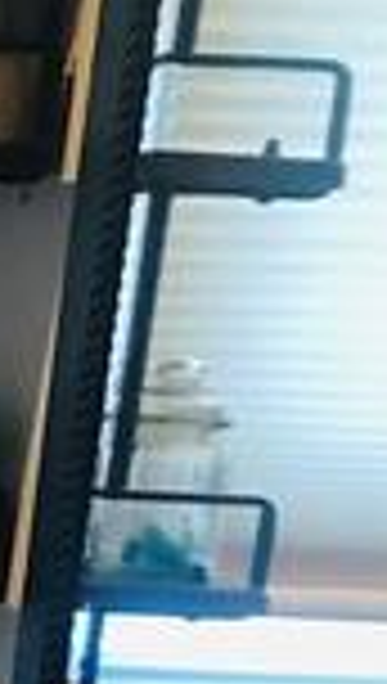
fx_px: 2797
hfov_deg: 7.3
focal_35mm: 154
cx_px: -598
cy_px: 1539
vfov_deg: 11.8
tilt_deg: -24.2
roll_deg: -1.6
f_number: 1.8
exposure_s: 1/13
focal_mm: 3.99
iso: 100
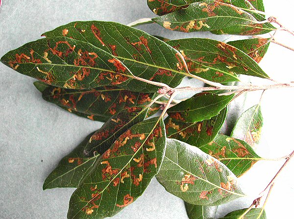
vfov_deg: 37.6
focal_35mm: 38
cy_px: 110
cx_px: 147
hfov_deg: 49.1
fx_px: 322
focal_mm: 8
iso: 100
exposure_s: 1/14.9
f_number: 2.8
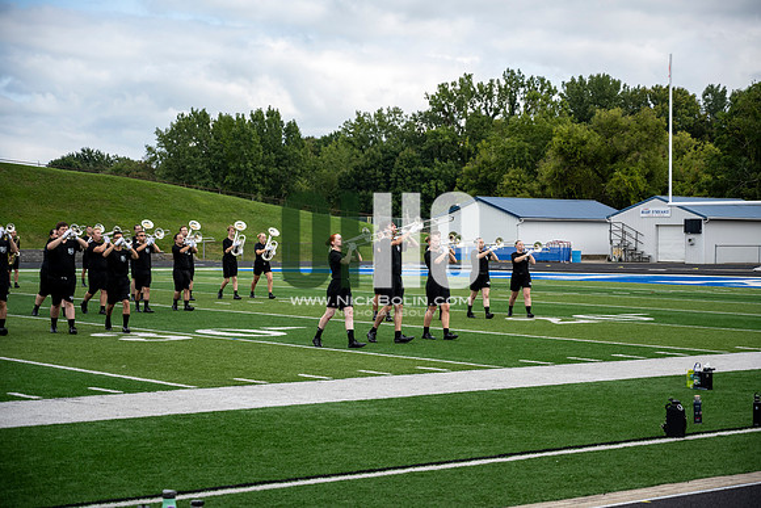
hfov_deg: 28.8
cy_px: 254
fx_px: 1480
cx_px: 380
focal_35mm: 70
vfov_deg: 19.5
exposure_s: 1/800
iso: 250
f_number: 4
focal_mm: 70
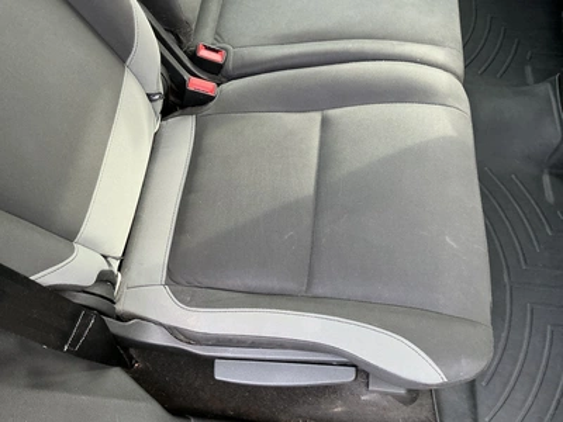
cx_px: 282
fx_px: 455
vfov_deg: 49.7
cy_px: 211
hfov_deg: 63.4
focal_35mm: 28
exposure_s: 1/60
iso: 100
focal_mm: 3
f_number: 1.8
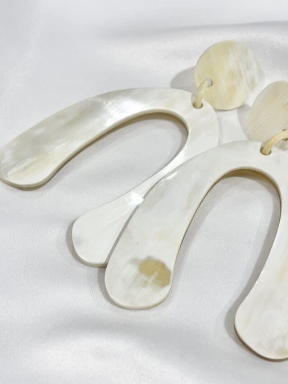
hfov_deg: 23.3
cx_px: 159
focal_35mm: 63
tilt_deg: -45.9
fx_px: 699
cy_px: 196
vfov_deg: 30.7
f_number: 1.6
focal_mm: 5.96
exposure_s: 1/308
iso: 32
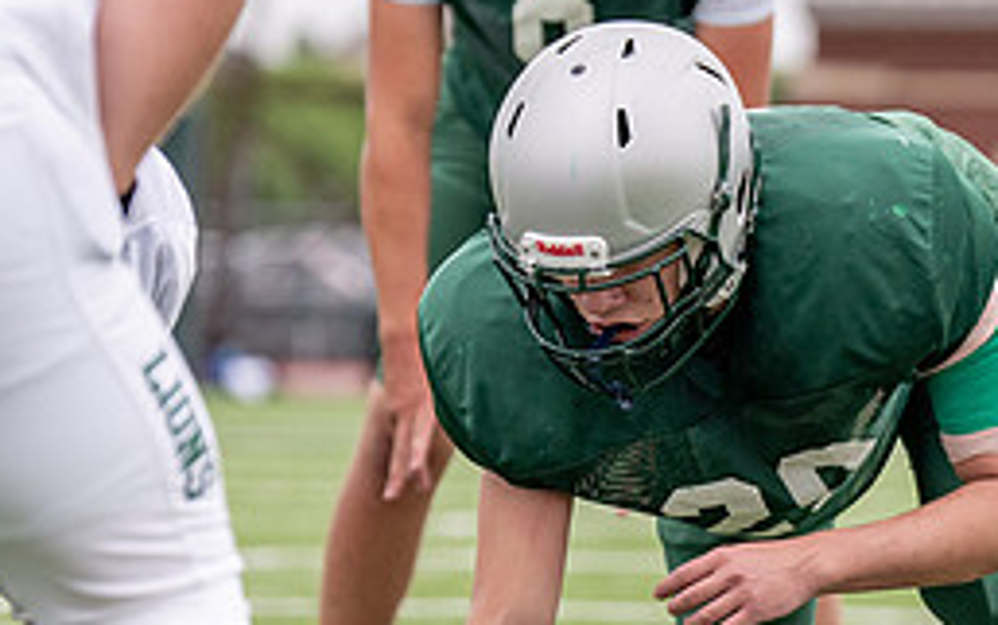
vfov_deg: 3.1
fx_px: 11431
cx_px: 679
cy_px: 275
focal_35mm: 420
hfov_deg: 5.0
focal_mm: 124
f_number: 2.8
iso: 320
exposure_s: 1/2500
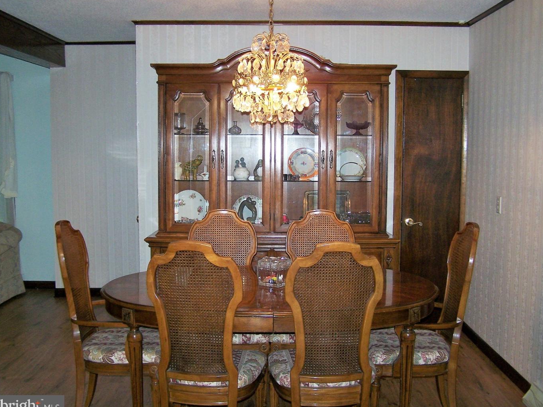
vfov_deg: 36.0
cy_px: 204
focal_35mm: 40
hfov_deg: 46.8
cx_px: 281
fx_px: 627
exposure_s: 1/60
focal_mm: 6.3
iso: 160
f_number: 2.8
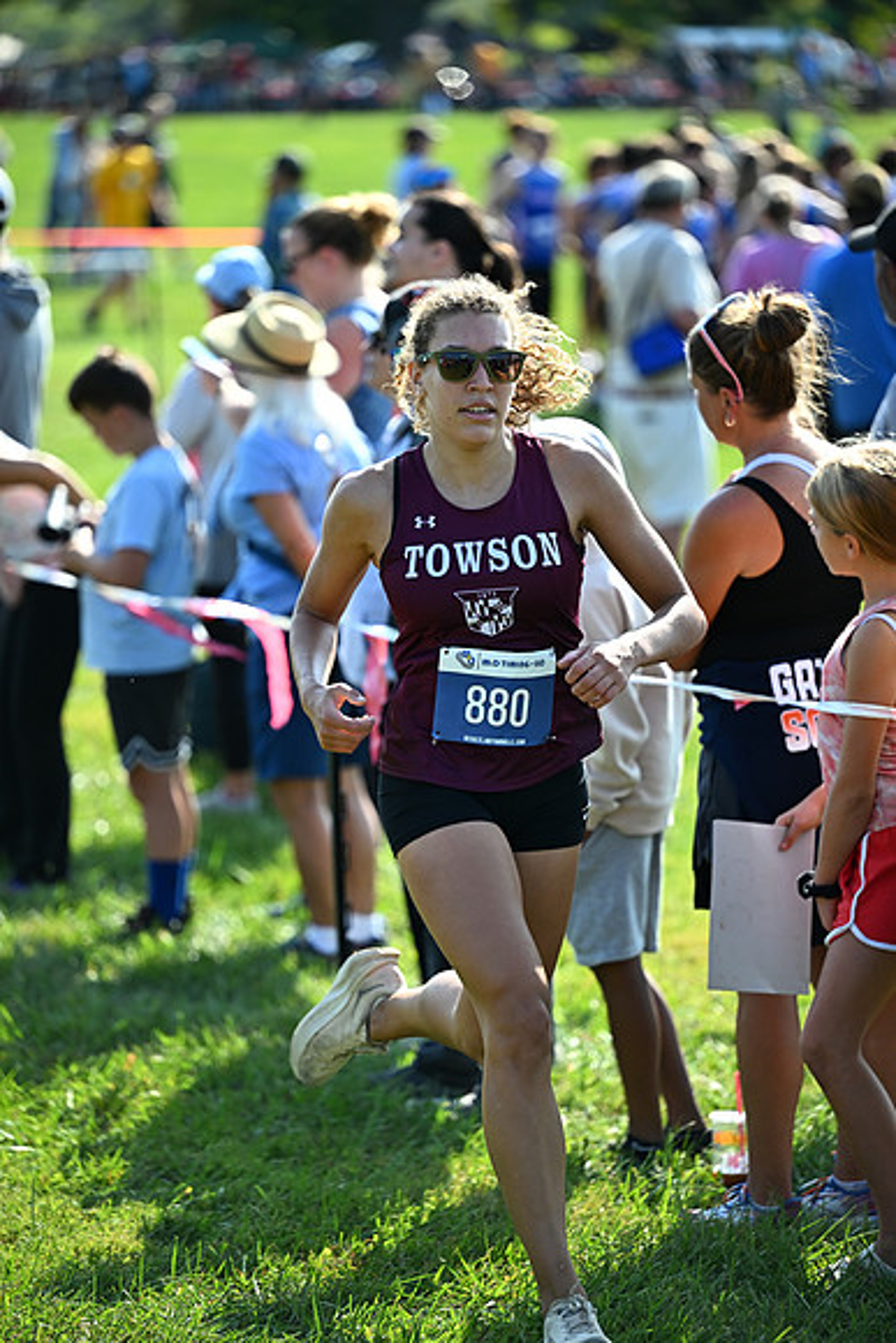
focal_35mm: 145
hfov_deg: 9.5
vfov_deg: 14.2
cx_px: 448
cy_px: 672
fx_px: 5410
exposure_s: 1/2500
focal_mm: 145
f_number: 2.8
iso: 450
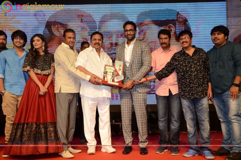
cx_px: 120
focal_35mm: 39
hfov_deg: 49.6
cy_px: 80
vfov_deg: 34.1
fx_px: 261
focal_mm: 26
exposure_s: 1/125
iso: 500
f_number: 6.3
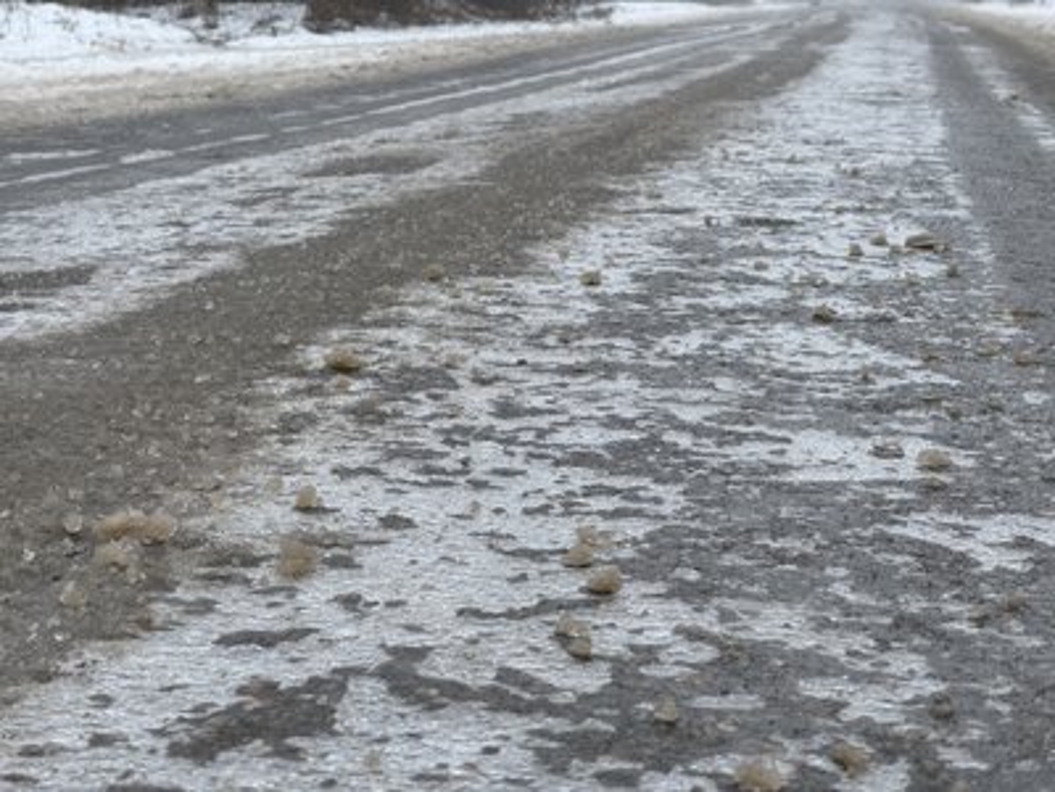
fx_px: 2347
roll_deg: -0.3
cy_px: 396
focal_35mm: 77
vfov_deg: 19.1
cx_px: 528
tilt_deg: -8.7
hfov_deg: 25.3
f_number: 2.8
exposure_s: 1/325
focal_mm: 9
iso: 25
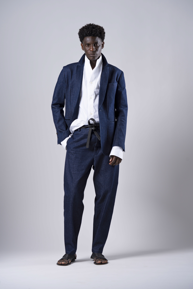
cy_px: 144
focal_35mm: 90
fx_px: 723
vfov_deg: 22.6
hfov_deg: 15.2
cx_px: 96
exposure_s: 1/125
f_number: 6.3
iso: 100
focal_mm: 90
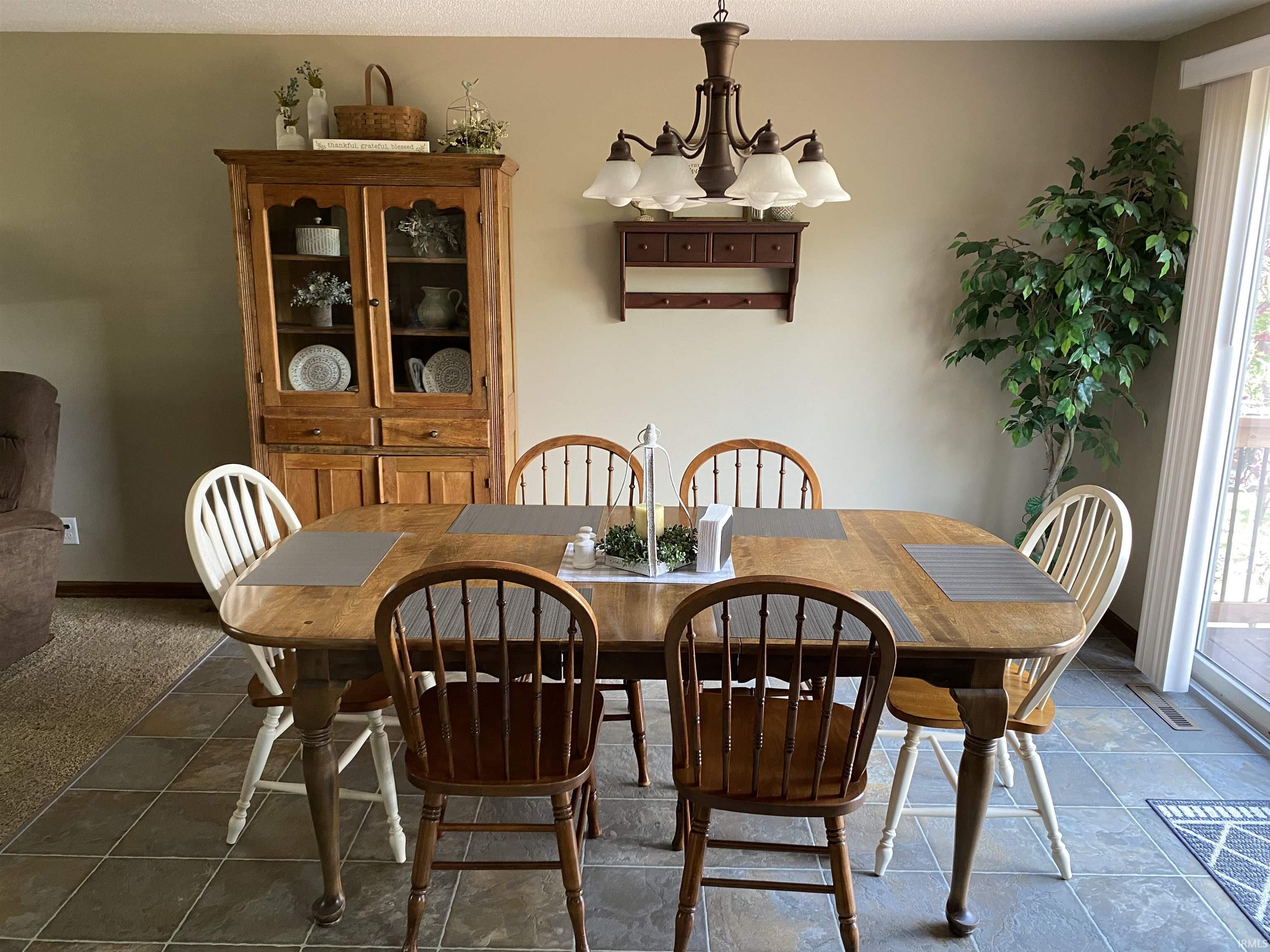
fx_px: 954
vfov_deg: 53.1
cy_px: 476
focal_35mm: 26
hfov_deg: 67.3
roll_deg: +0.1
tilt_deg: -15.8
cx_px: 635
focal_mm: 4.25
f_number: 1.8
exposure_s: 1/60
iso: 160
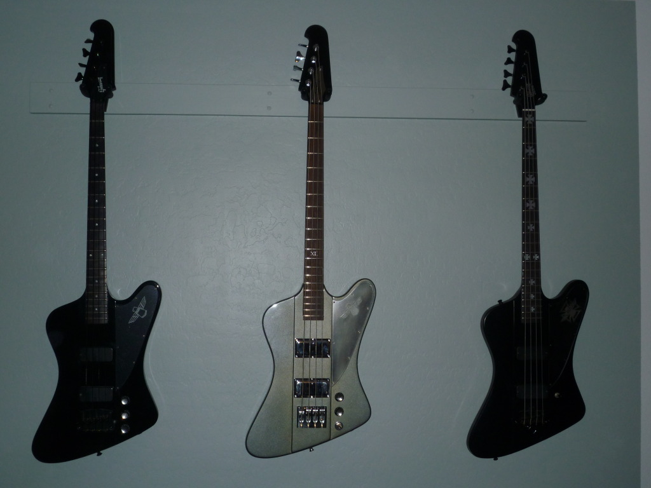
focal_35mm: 43
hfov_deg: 43.9
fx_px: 809
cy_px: 244
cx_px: 326
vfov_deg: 33.6
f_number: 4.5
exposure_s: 1/125
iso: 160
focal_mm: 7.5
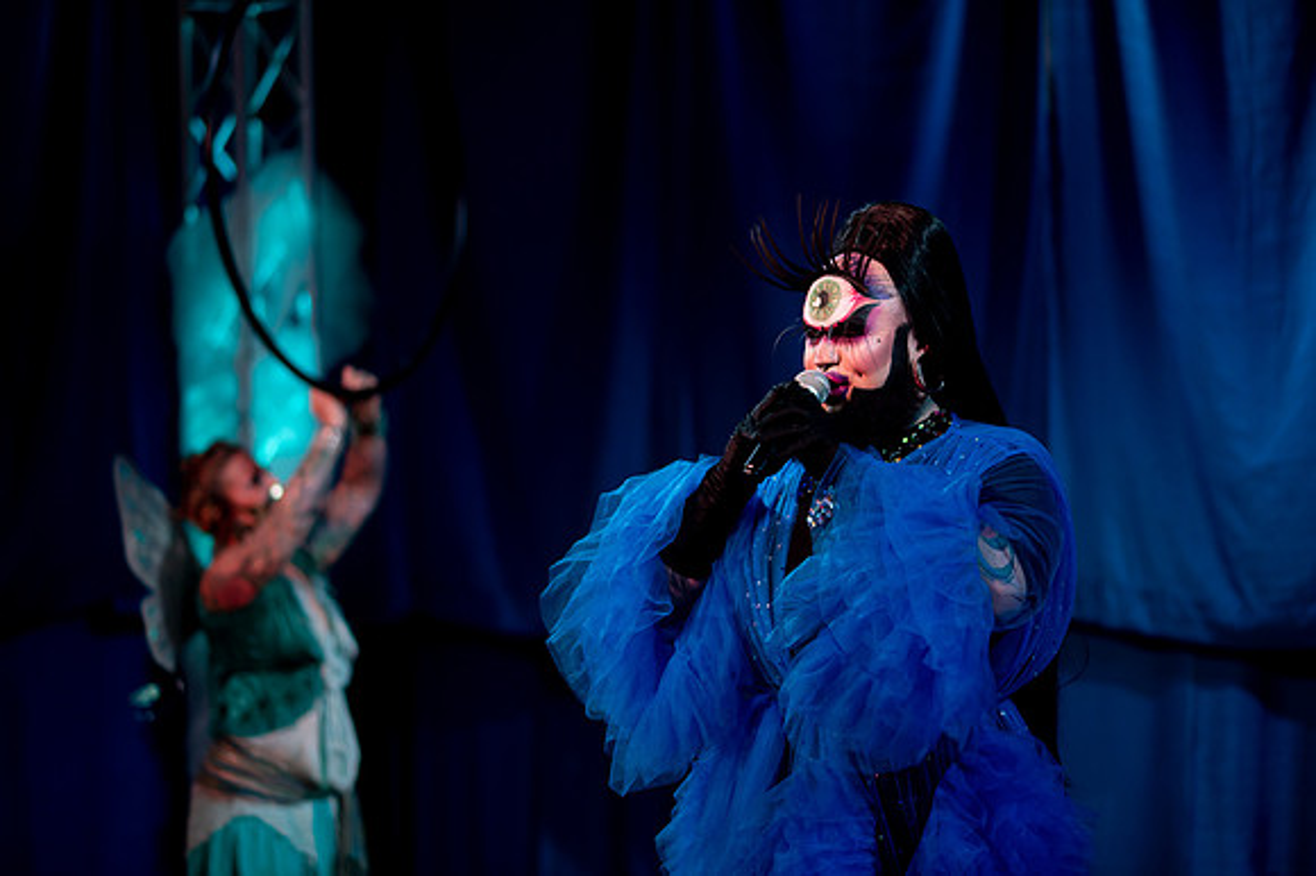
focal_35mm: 105
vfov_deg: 13.0
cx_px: 658
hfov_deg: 19.5
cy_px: 438
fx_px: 3836
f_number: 2
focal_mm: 105
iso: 2000
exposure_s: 1/200
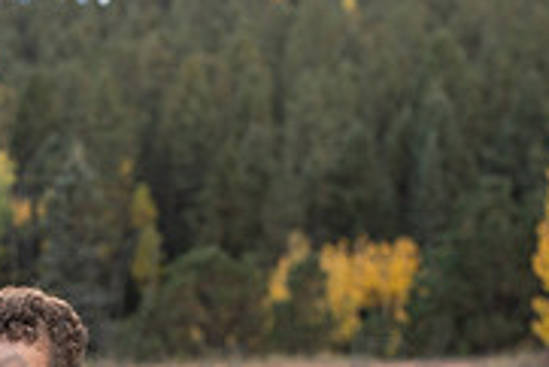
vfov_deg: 8.4
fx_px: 2472
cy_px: 358
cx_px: -12
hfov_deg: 12.5
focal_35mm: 162
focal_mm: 50
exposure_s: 1/320
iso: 250
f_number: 3.5
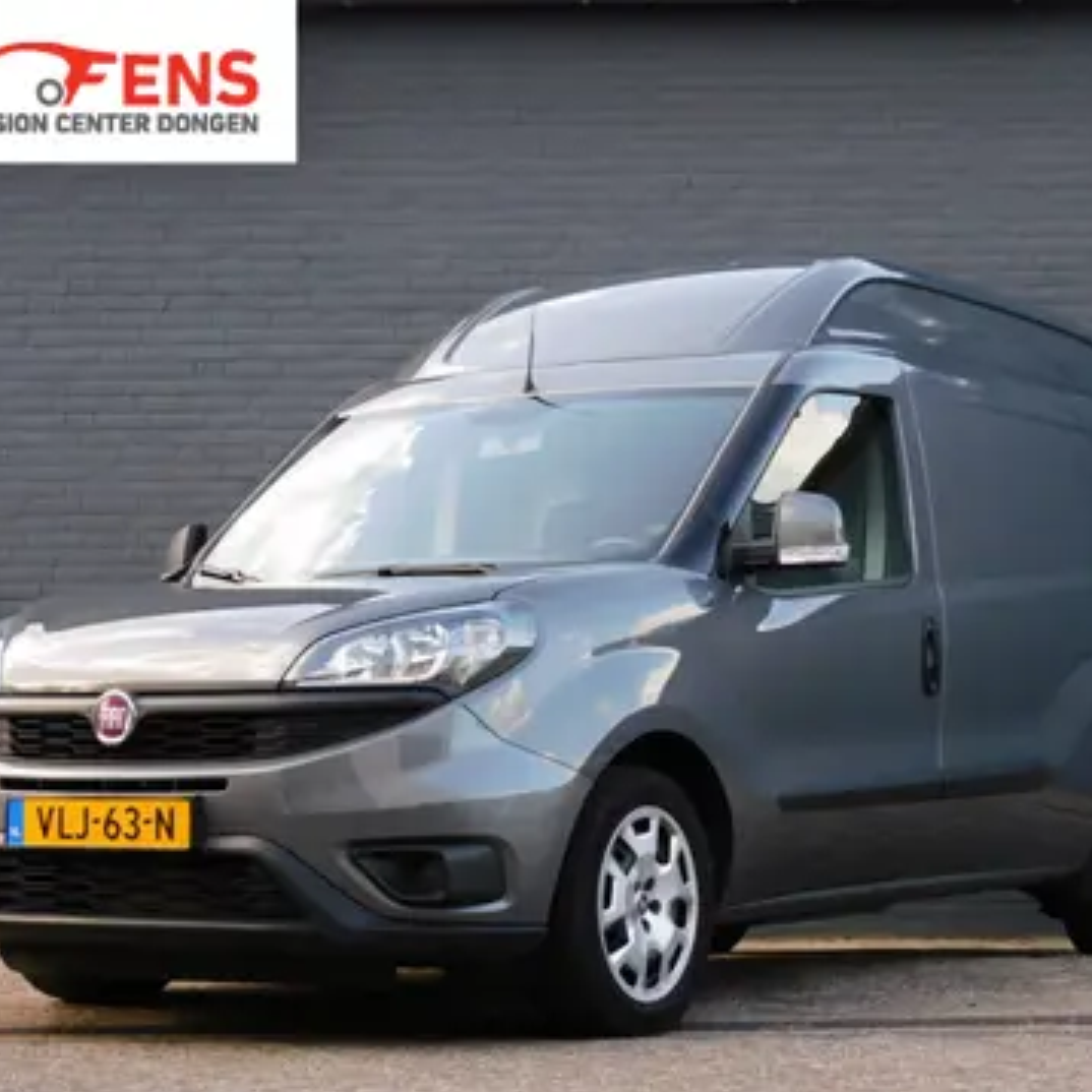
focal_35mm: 83
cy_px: 546
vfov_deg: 20.9
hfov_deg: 20.9
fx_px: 2962
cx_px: 573
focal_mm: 12.5
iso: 125
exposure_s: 1/100
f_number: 4.5
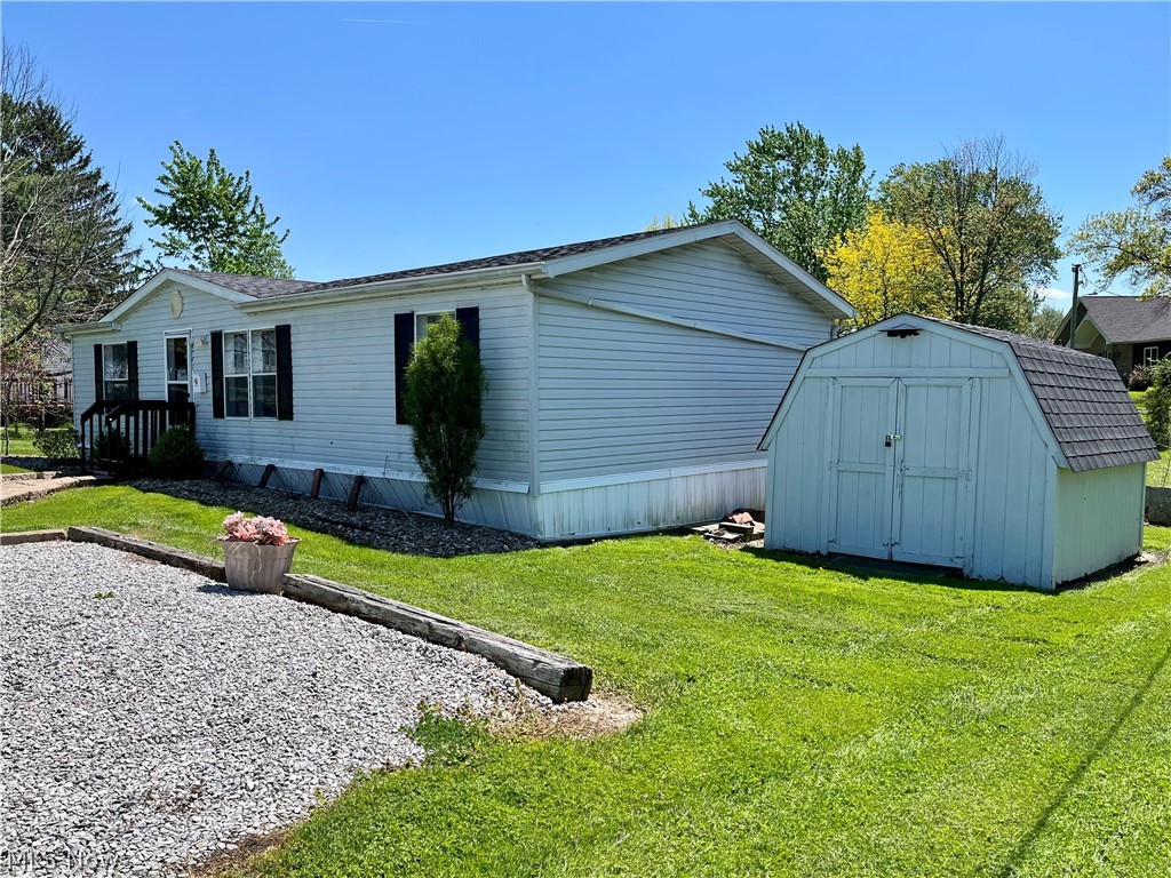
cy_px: 439
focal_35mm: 26
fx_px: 880
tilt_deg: -3.3
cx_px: 586
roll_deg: -0.1
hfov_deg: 67.3
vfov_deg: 53.1
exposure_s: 1/2967
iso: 50
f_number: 1.6
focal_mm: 5.1
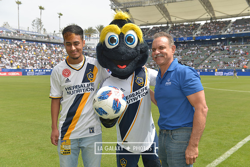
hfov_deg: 48.4
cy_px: 84
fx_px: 278
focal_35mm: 40
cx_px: 125
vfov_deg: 33.4
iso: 200
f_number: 5
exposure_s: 1/800
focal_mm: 40
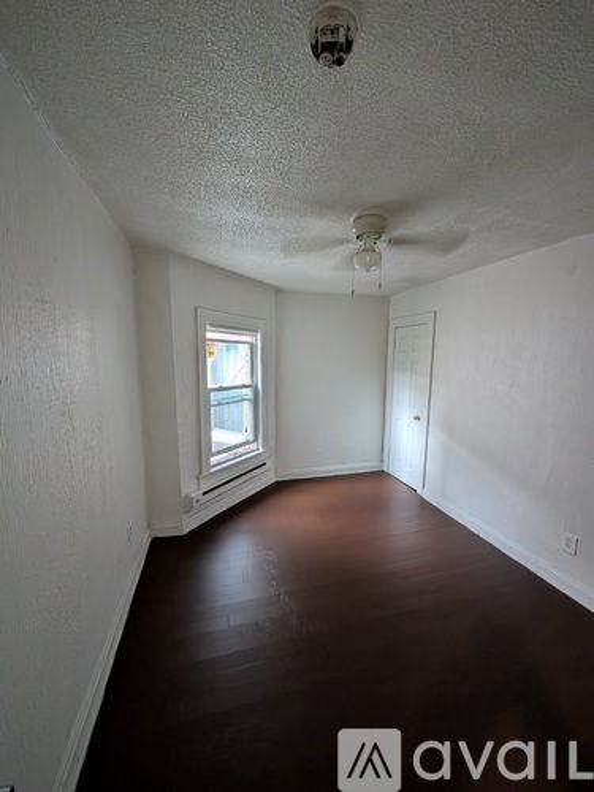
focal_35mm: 12
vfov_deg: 110.5
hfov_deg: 94.5
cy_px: 396
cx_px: 297
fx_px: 275
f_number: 1.7
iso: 220
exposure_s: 1/25
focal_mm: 2.02
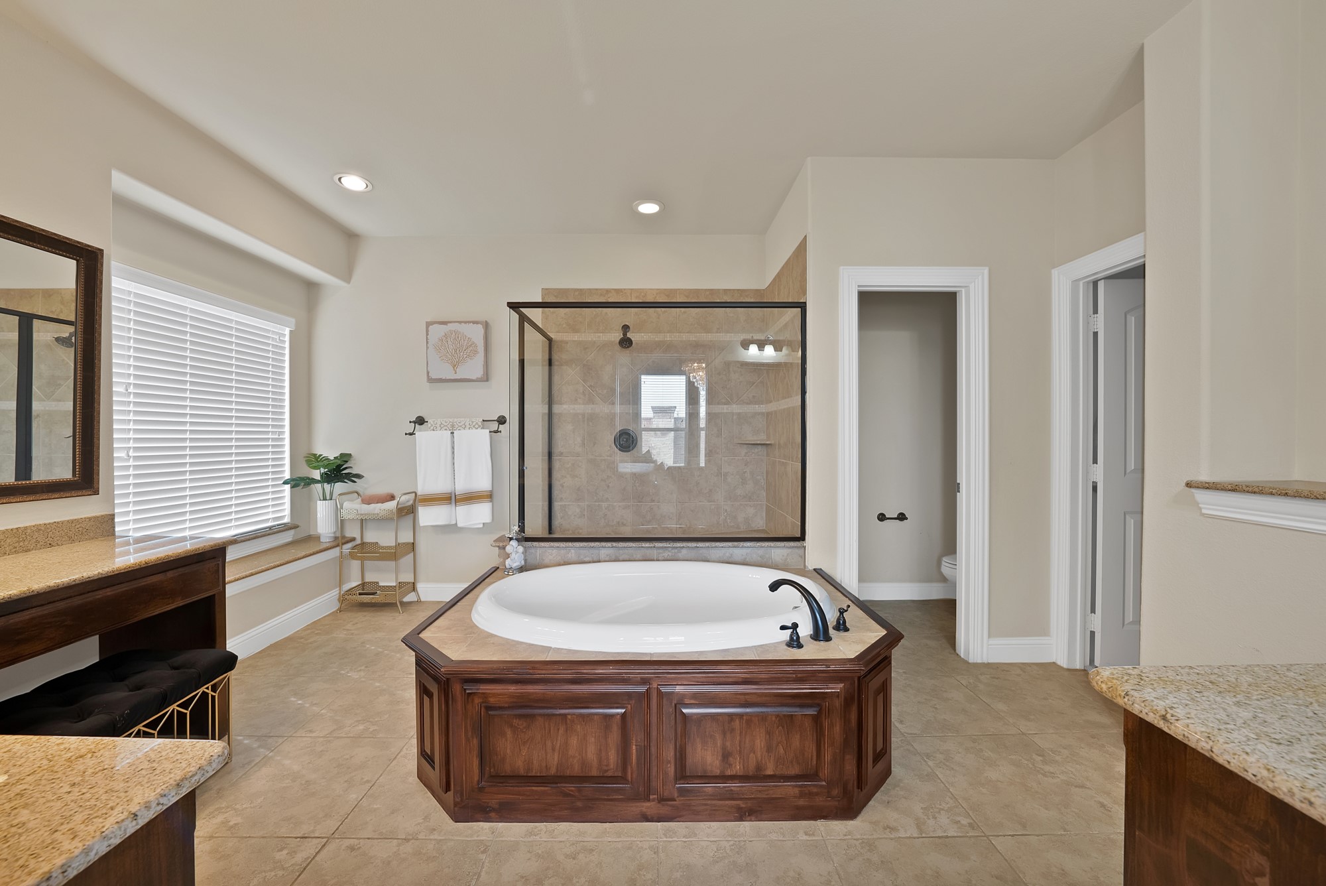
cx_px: 663
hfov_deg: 112.6
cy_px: 443
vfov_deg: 90.1
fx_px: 442
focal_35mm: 12
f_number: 9
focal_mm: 12
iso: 640
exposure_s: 1/2
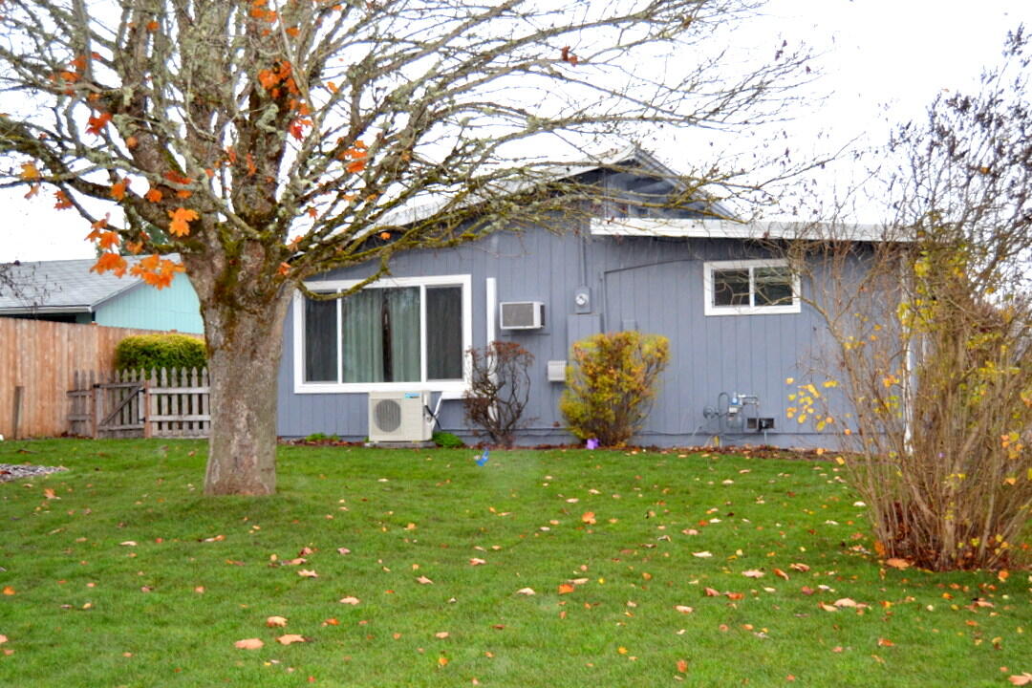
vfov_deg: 31.9
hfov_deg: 46.4
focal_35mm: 42
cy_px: 344
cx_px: 516
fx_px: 1204
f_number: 4
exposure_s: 1/125
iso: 280
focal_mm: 28
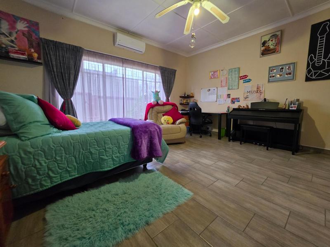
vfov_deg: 89.9
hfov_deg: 106.2
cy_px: 124
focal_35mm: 13
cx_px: 165
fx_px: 124
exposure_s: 1/60
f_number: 1.9
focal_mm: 2.2
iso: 400
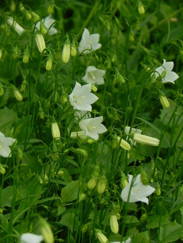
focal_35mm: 291
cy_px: 122
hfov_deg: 5.1
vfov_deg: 6.8
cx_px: 92
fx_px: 2051
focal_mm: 51.8
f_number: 5.6
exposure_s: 1/320
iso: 160
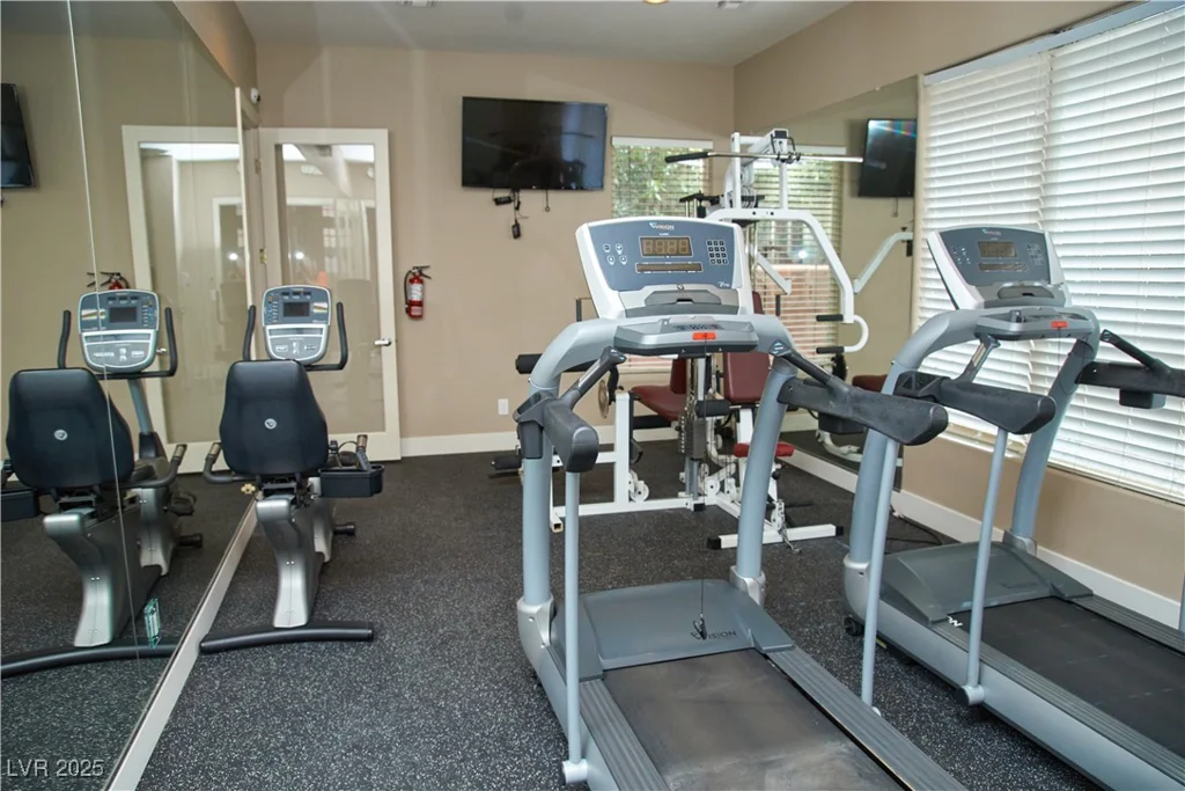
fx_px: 790
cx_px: 592
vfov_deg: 53.1
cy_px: 396
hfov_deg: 73.7
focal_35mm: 24
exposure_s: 1/160
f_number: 5.6
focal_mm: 24
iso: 1600
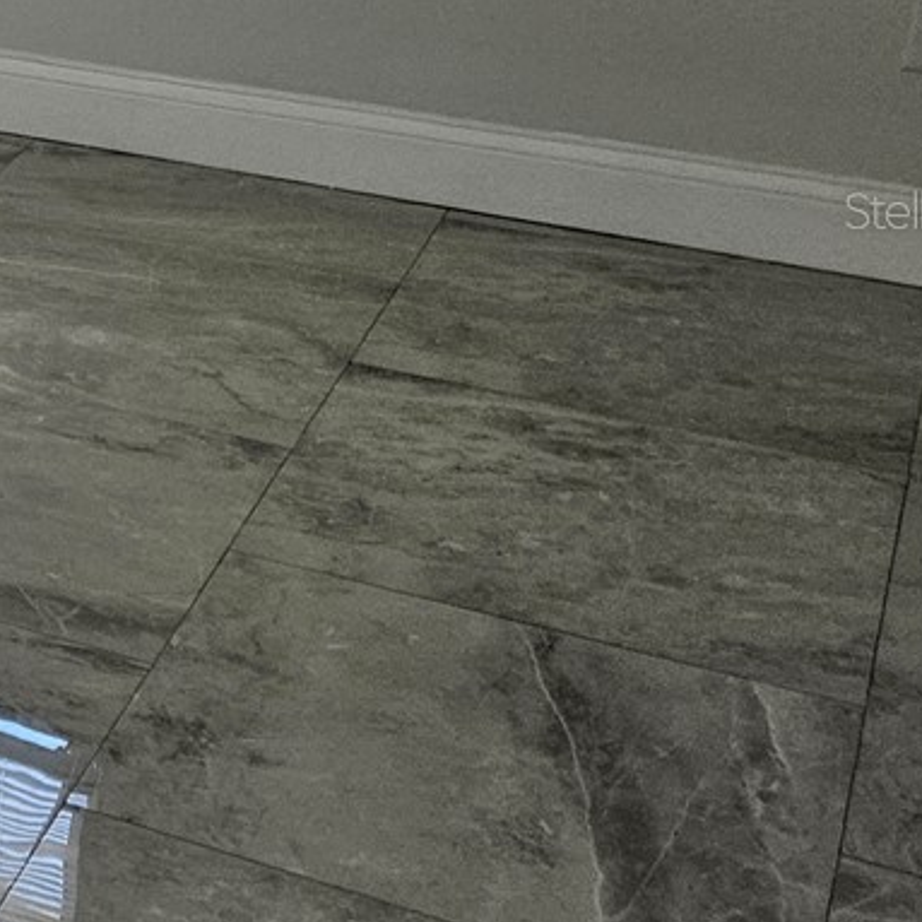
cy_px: 209
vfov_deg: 20.2
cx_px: -855
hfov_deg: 16.3
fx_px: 2561
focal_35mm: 85
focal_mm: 5.4
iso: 320
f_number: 1.8
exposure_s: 1/359
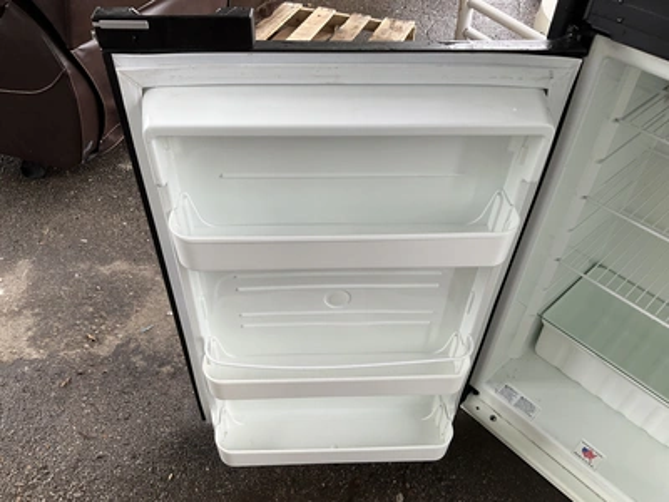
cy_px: 251
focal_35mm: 29
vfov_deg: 48.2
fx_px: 560
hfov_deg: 61.7
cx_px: 334
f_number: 1.8
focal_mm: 3
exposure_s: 1/122
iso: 25
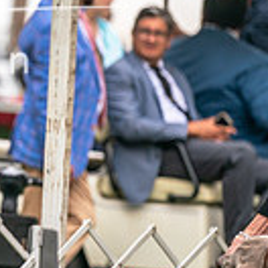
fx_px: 6359
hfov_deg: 2.4
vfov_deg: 2.4
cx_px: -265
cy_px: 134
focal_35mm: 726
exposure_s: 1/1250
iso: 320
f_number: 3.5
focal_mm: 167
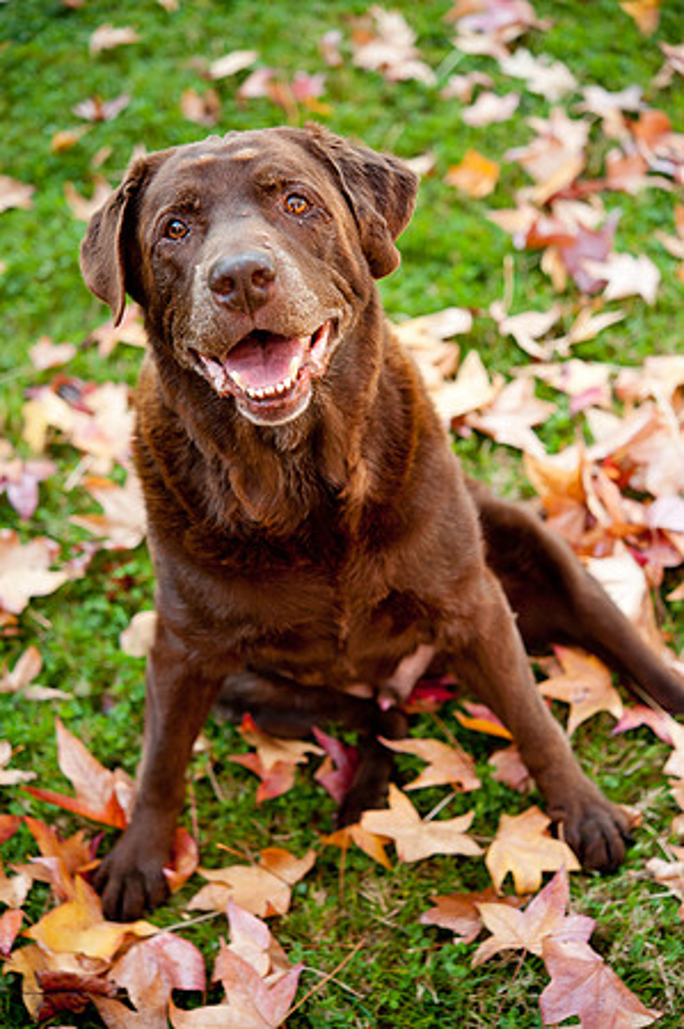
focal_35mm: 60
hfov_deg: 22.6
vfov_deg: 33.4
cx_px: 342
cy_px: 514
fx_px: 1714
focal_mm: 60
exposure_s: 1/400
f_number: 4
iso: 500
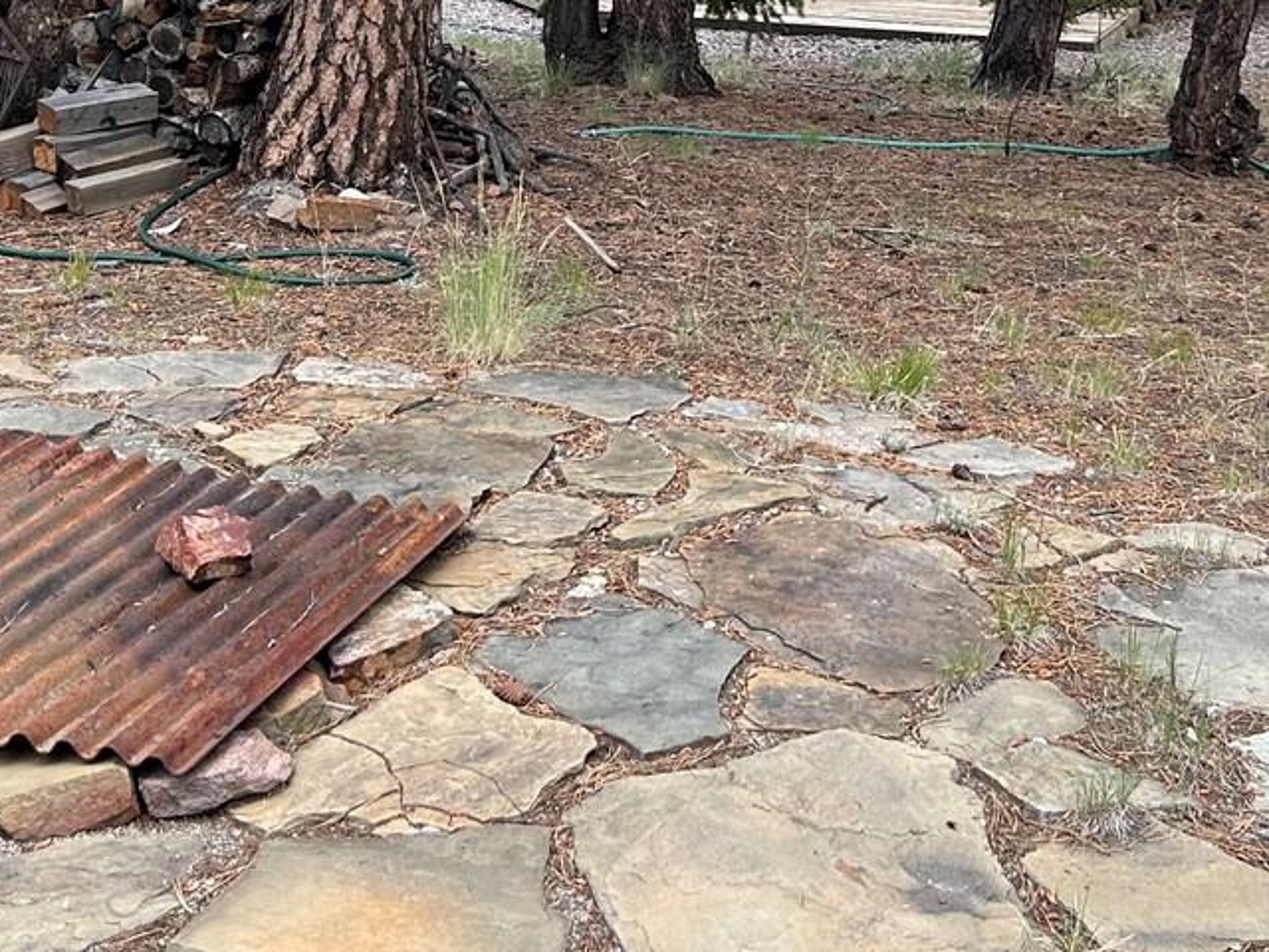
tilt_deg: -10.7
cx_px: 827
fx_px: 2383
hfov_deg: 29.6
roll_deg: -1.1
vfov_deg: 22.1
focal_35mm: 65
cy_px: 95
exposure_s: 1/853
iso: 50
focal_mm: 5.7
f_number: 1.5
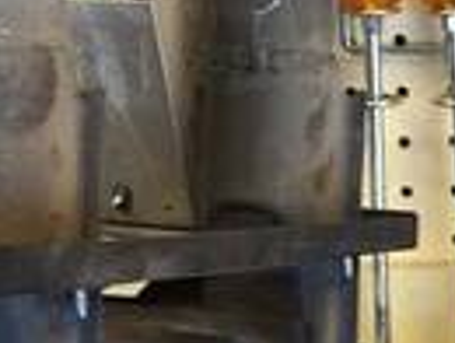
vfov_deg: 7.6
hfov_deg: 10.5
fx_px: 2463
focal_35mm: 187
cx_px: 458
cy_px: 714
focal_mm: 4.12
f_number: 2.2
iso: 125
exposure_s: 1/30
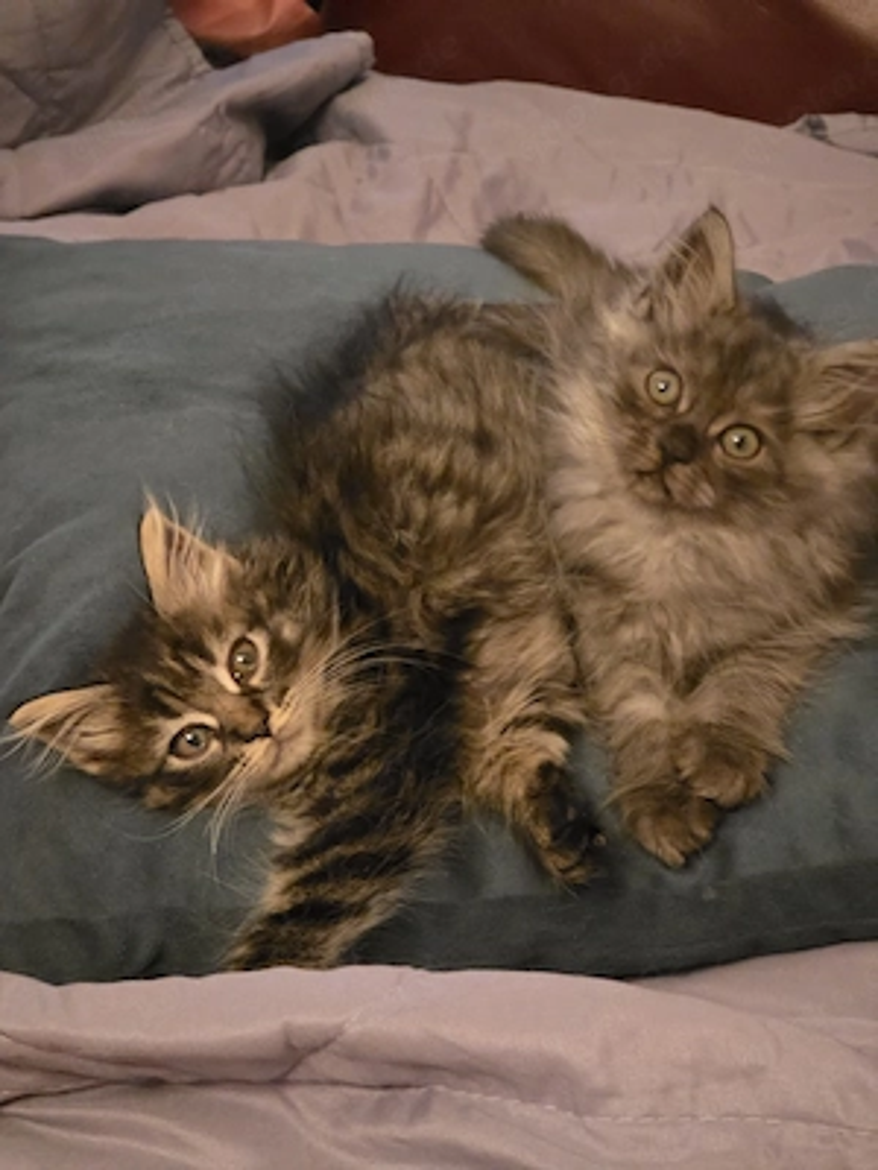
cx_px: 439
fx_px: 2333
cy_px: 585
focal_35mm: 69
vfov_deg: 28.2
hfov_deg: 21.3
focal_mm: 7
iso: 2000
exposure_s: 1/33.4
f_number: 2.4
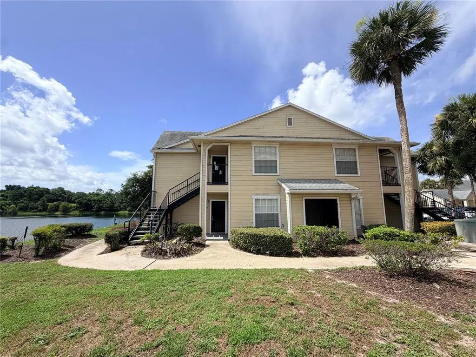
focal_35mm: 14
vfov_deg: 85.7
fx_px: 193
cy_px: 178
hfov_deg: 102.1
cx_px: 238
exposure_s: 1/1087
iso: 20
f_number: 2.2
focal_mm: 2.22
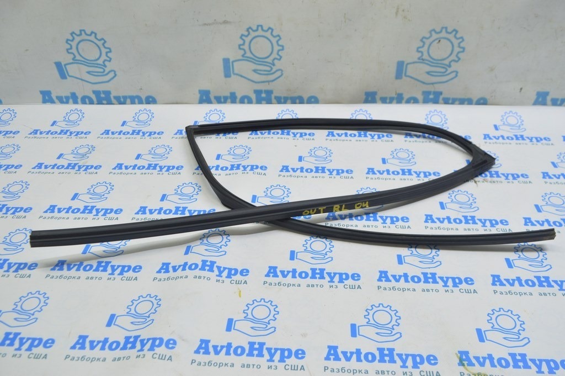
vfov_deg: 39.9
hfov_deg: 57.3
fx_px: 517
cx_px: 282
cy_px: 188
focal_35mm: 33
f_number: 5.6
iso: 400
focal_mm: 22
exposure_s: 1/25
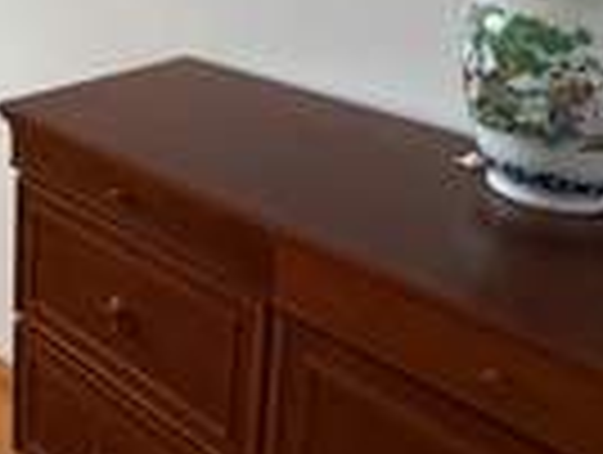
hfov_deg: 32.3
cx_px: -99
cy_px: -45
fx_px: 873
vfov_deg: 26.8
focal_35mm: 50
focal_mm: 2.22
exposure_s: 1/60
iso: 320
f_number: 2.2
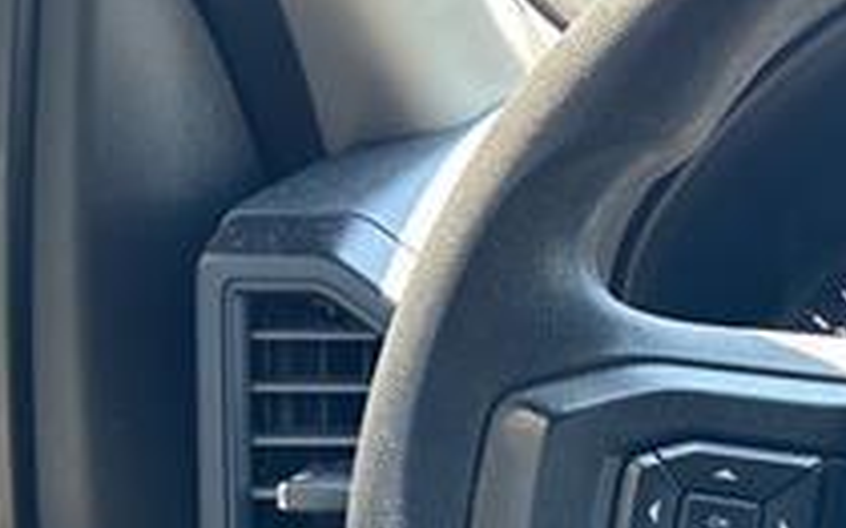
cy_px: 629
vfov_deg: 15.0
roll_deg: +0.1
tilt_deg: -22.2
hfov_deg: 21.4
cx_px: 1209
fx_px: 1936
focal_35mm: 84
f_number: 1.5
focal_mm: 5.7
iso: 125
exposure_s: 1/121
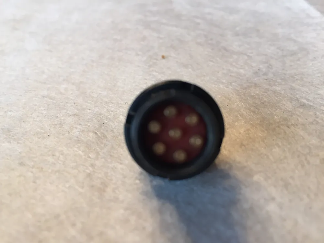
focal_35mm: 29
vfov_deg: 48.2
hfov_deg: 61.7
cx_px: 162
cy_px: 122
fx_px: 271
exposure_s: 1/33
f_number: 2.2
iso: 100
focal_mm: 4.15
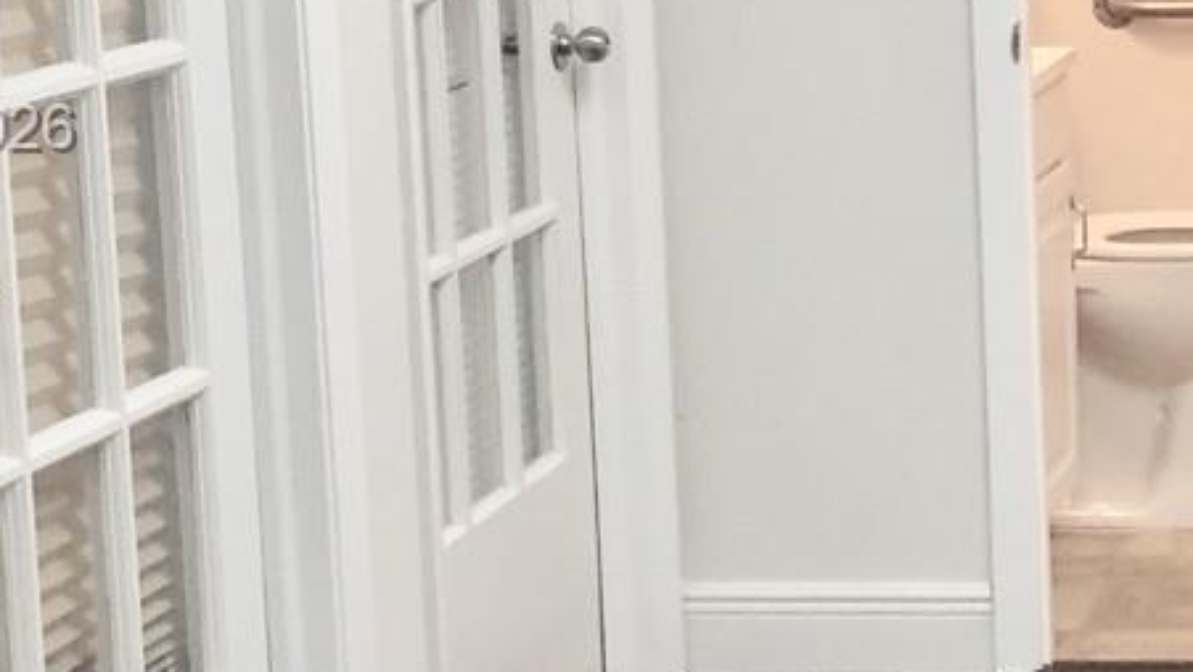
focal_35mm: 112
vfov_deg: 10.8
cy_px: 132
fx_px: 3544
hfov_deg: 18.3
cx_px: 1368
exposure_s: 1/30
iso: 80
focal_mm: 4.15
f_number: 2.2
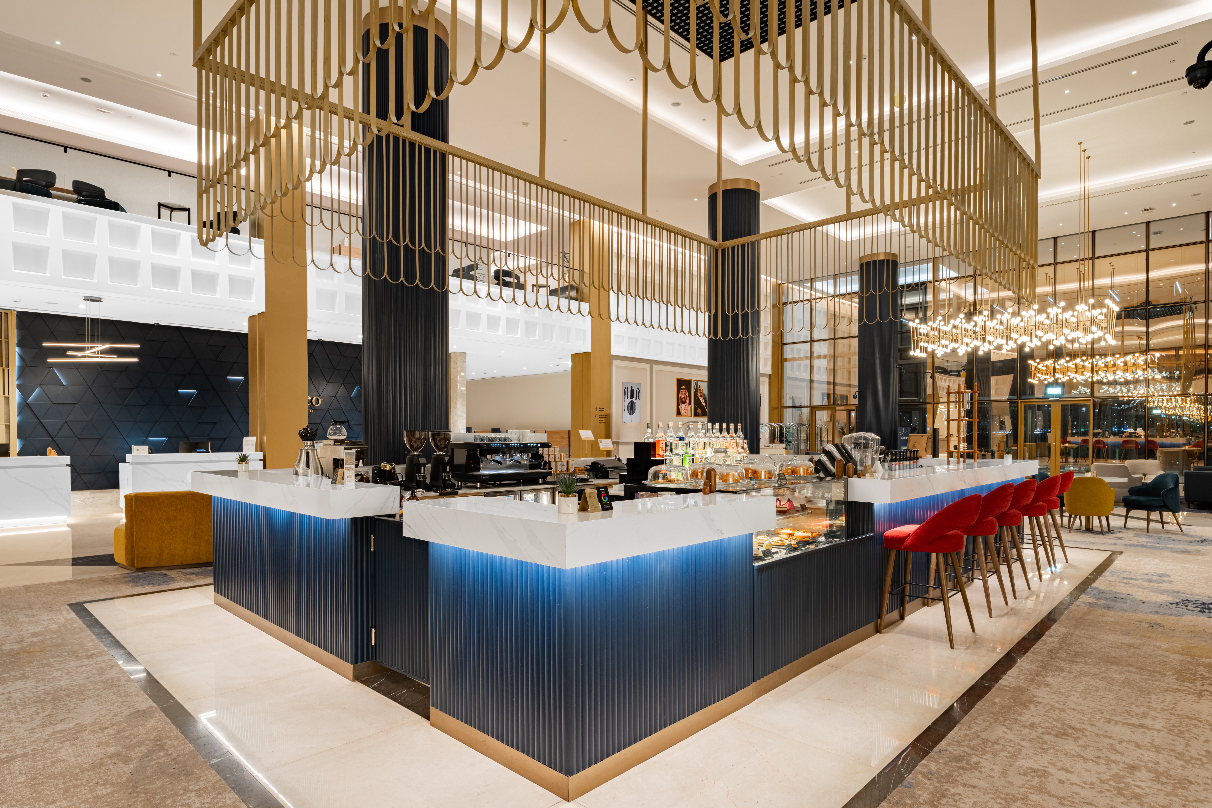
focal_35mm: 19
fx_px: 640
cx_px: 606
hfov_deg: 86.9
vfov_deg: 64.6
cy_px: 404
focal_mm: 19
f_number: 11
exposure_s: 1/6
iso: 100
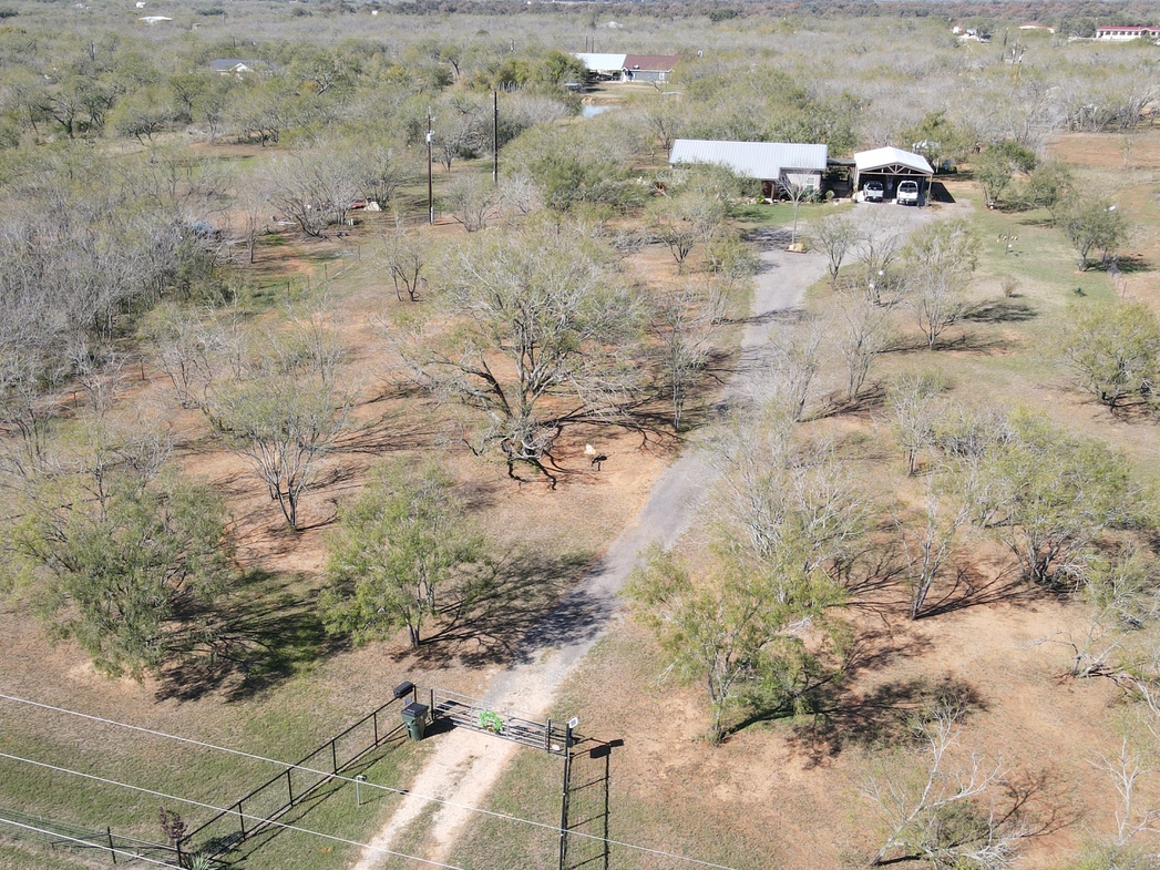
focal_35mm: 33
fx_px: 1106
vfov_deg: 42.6
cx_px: 523
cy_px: 553
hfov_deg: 55.3
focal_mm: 4.5
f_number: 2.8
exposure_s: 1/350
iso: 100
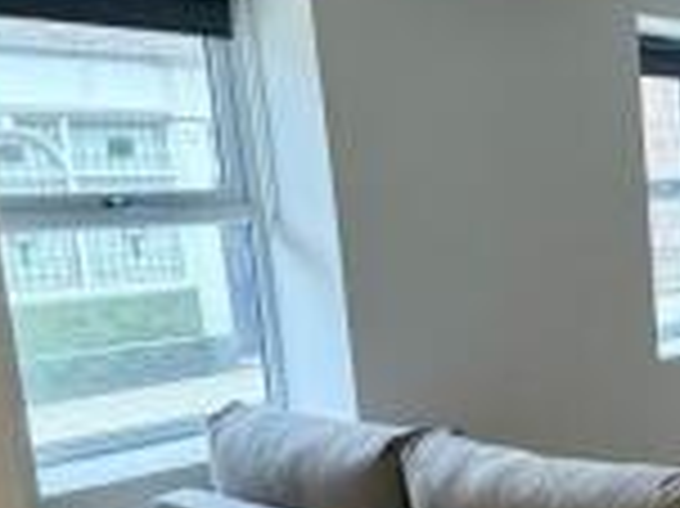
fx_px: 1060
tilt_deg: -7.6
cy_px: 339
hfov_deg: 29.7
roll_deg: +2.4
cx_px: 844
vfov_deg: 26.8
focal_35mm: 54
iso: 160
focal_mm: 2.22
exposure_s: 1/100
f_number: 2.2
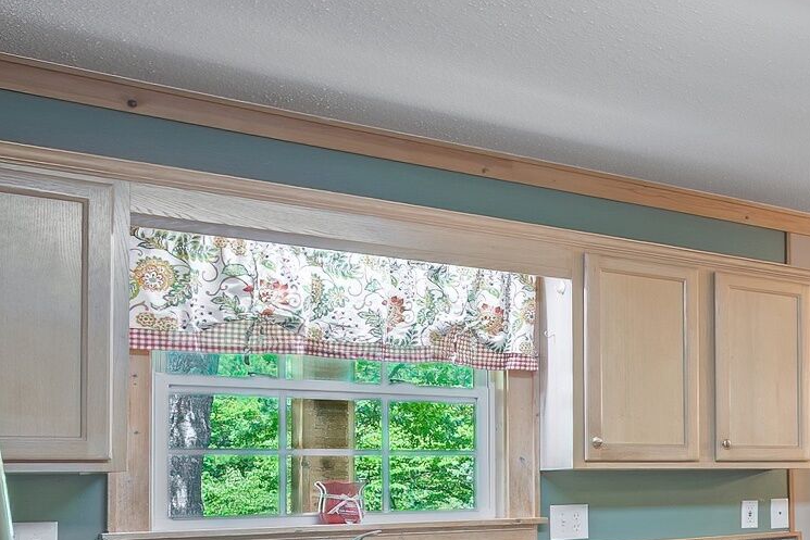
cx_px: 1184
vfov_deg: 27.8
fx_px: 1058
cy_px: 460
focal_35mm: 47
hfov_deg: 28.8
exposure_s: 1/20
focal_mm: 14
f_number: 7.1
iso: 100
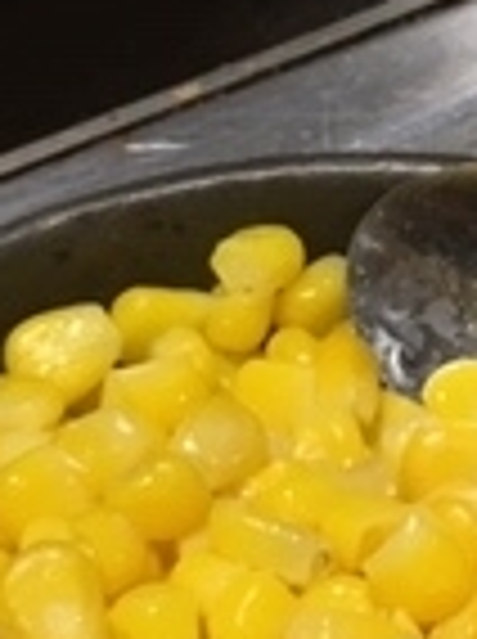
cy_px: 148
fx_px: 2414
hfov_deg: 11.2
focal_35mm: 131
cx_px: 459
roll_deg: +0.2
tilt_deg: -43.5
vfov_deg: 15.0
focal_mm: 4.15
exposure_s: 1/30
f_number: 2.2
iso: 32
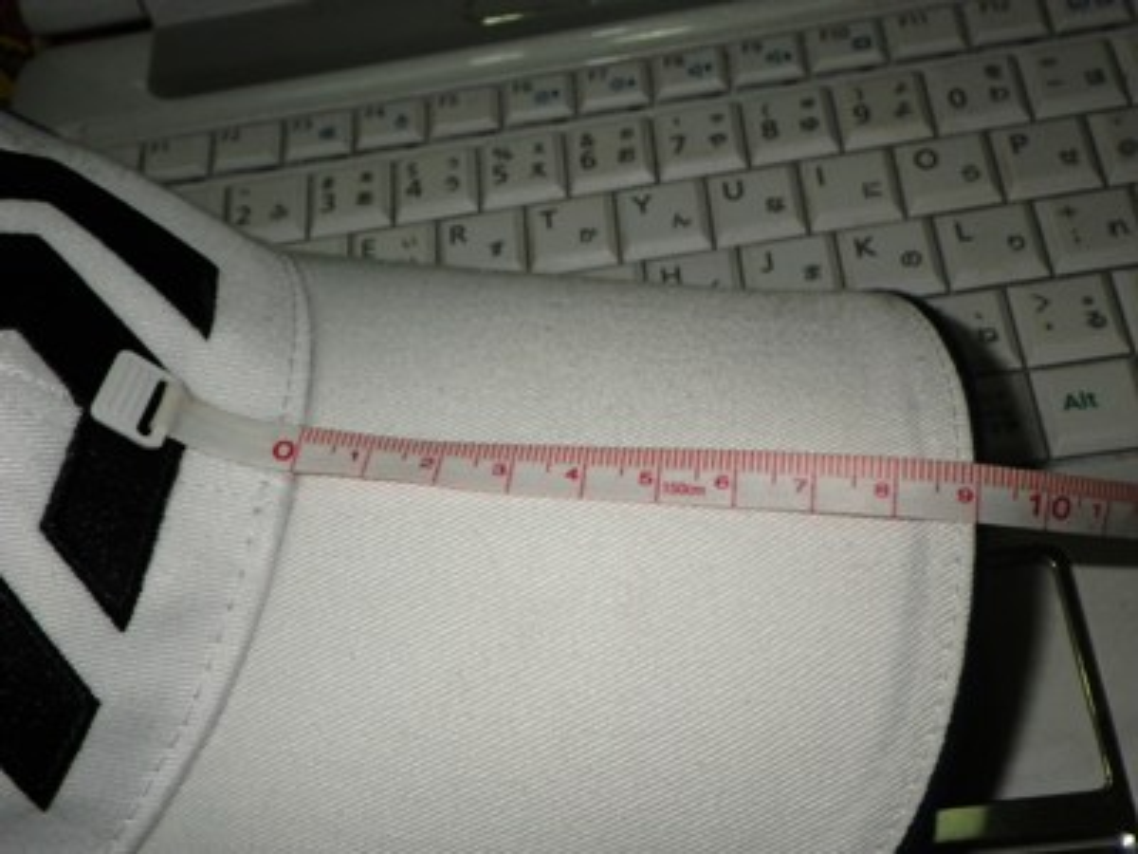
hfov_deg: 44.8
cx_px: 569
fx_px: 1381
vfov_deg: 34.3
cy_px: 427
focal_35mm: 42
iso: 125
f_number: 5
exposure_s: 1/60
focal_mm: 7.5
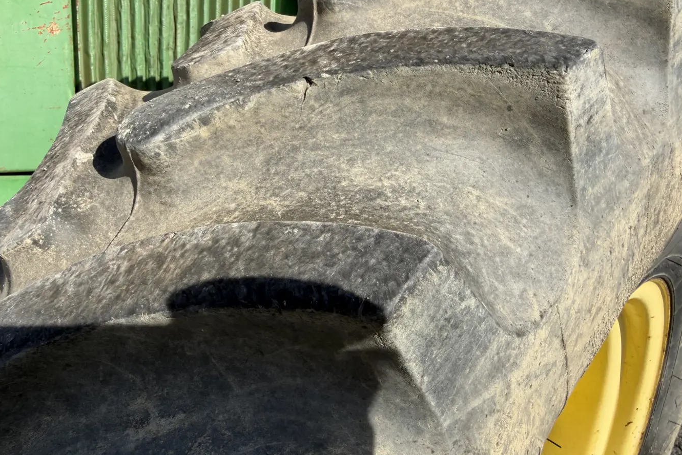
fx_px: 512
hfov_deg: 67.3
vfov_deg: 47.9
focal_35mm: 27
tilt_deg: -20.5
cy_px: 249
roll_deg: -0.9
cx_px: 318
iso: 32
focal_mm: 2.22
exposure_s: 1/777
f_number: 2.2
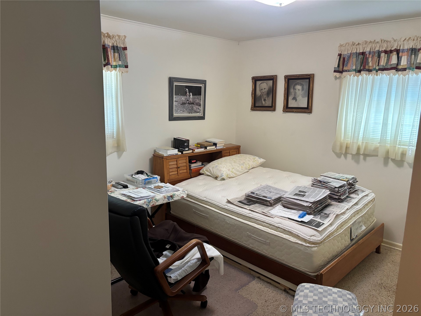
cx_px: 210
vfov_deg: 53.1
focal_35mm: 26
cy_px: 158
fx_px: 316
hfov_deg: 67.3
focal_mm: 5.96
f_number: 1.6
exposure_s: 1/60
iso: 320
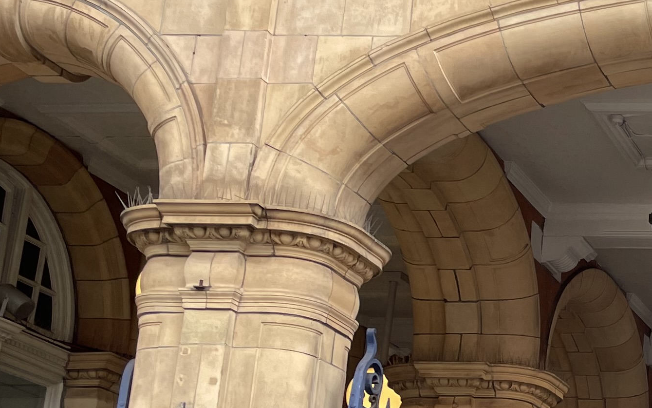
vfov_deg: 15.5
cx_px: 976
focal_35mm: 83
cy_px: 387
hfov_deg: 21.1
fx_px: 1475
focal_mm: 4.2
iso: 32
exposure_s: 1/164
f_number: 1.6
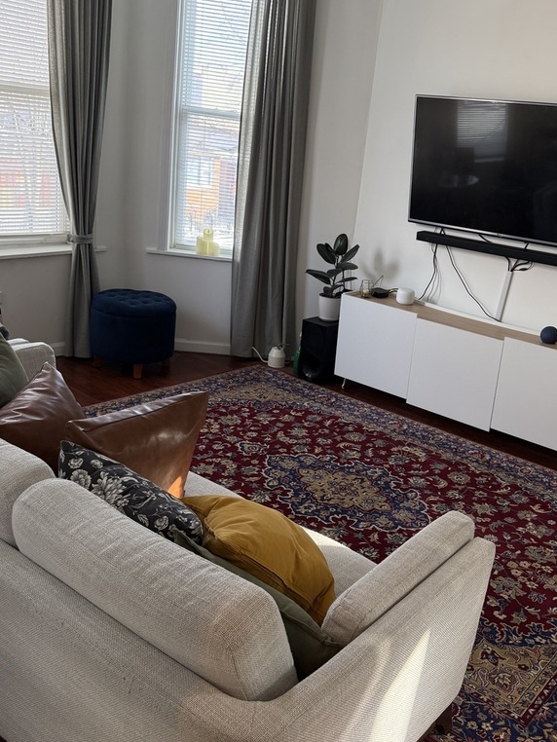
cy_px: 372
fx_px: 729
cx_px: 363
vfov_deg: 53.9
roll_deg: -5.8
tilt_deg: -17.0
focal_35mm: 34
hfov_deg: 41.4
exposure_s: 1/95
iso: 200
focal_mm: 6.76
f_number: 1.78
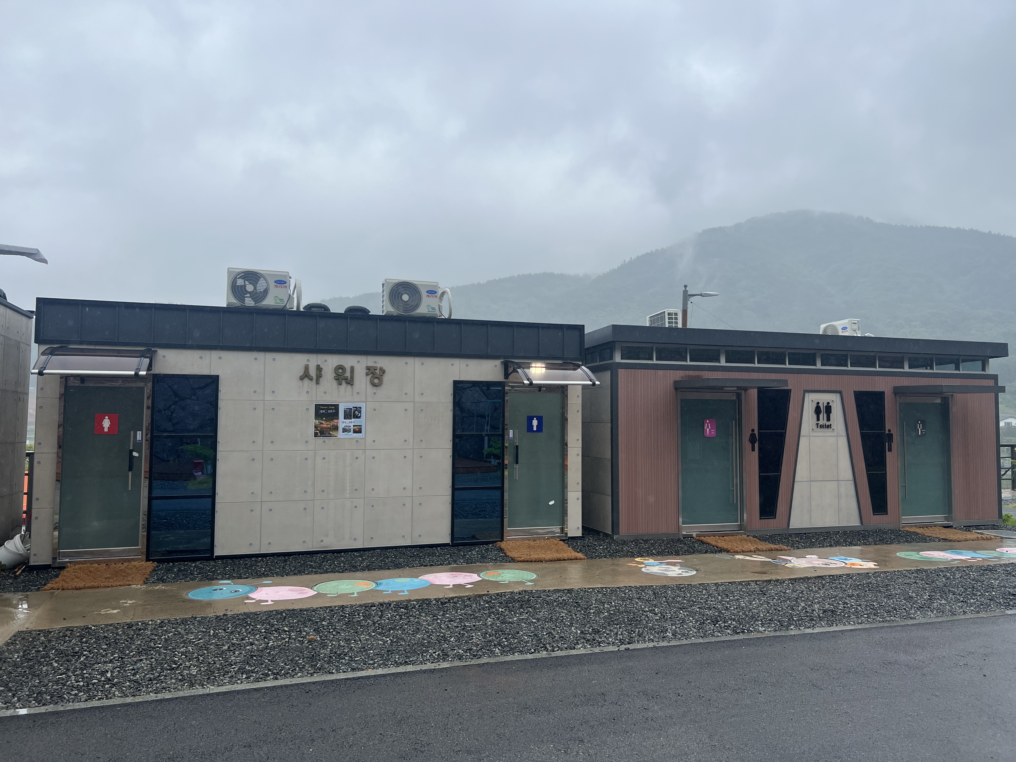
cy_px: 381
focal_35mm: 26
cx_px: 508
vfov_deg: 53.1
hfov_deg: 67.3
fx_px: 763
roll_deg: +0.0
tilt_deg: +3.8
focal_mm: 5.7
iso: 50
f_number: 1.5
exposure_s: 1/1869
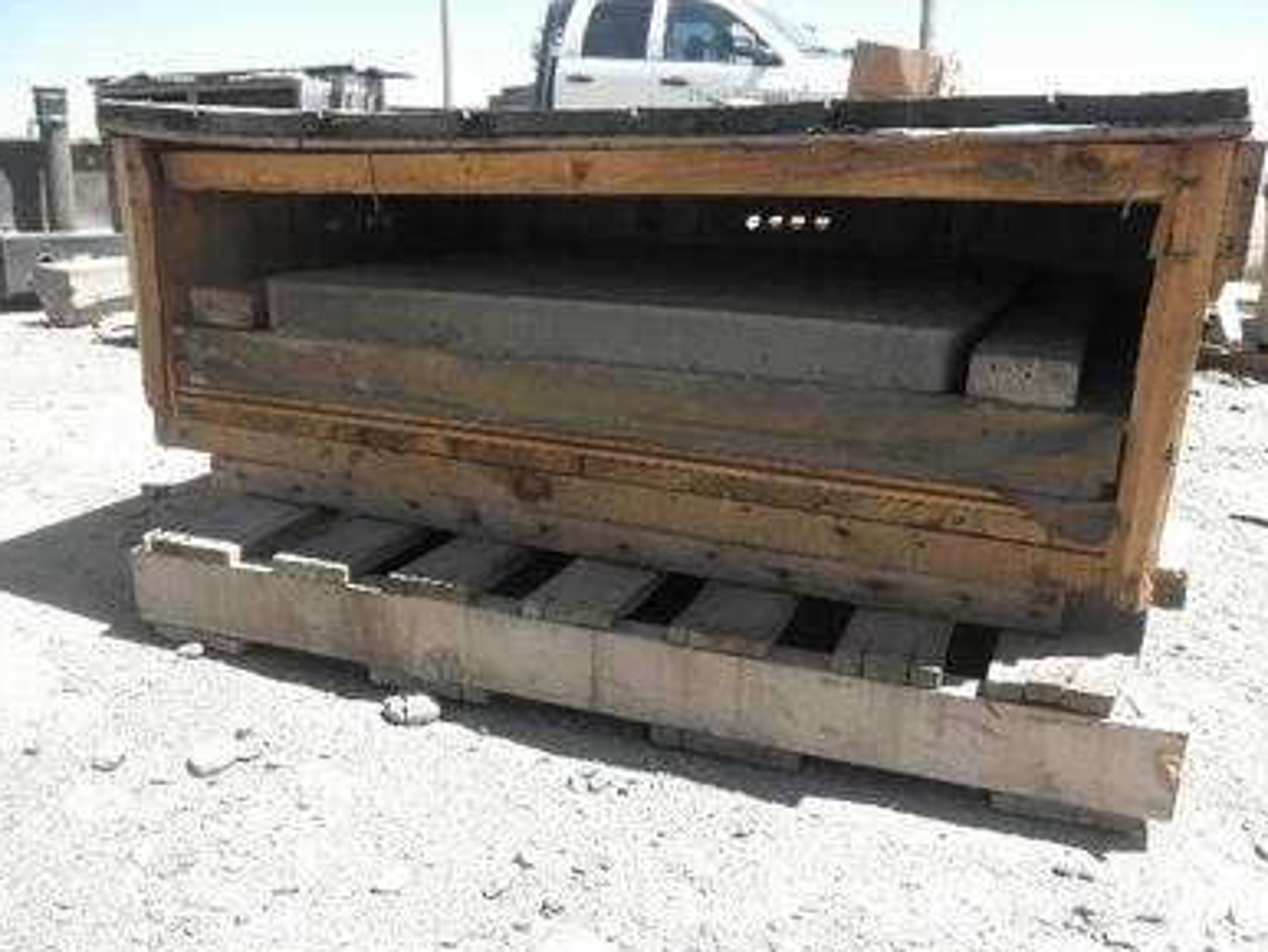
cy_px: 489
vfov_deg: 48.3
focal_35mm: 29
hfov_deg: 61.6
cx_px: 641
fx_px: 1063
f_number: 3
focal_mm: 5
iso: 64
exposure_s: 1/400
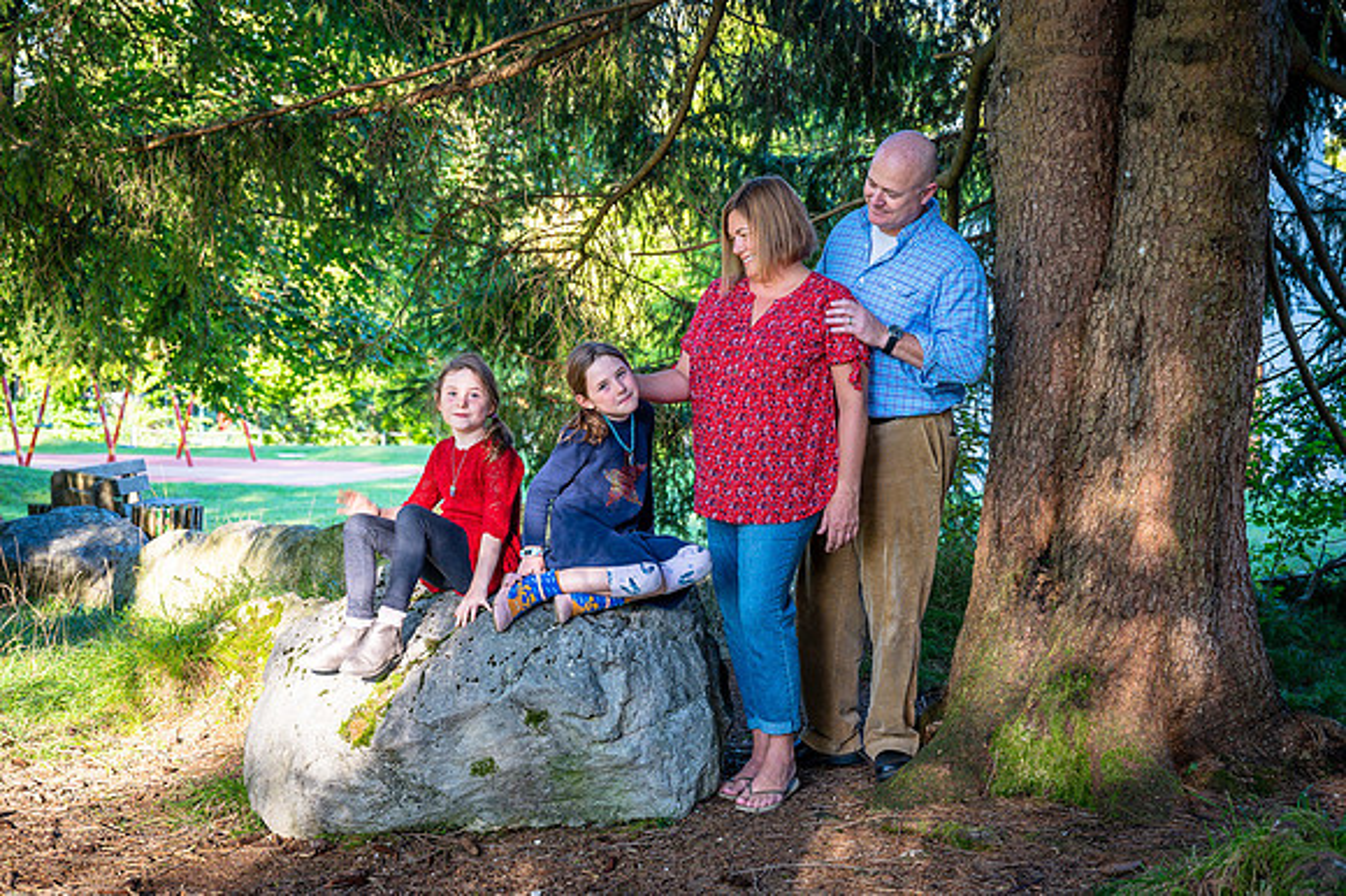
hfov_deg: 34.4
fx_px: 2175
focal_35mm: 58
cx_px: 689
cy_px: 506
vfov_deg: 23.3
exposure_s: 1/100
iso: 200
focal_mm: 51
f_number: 5
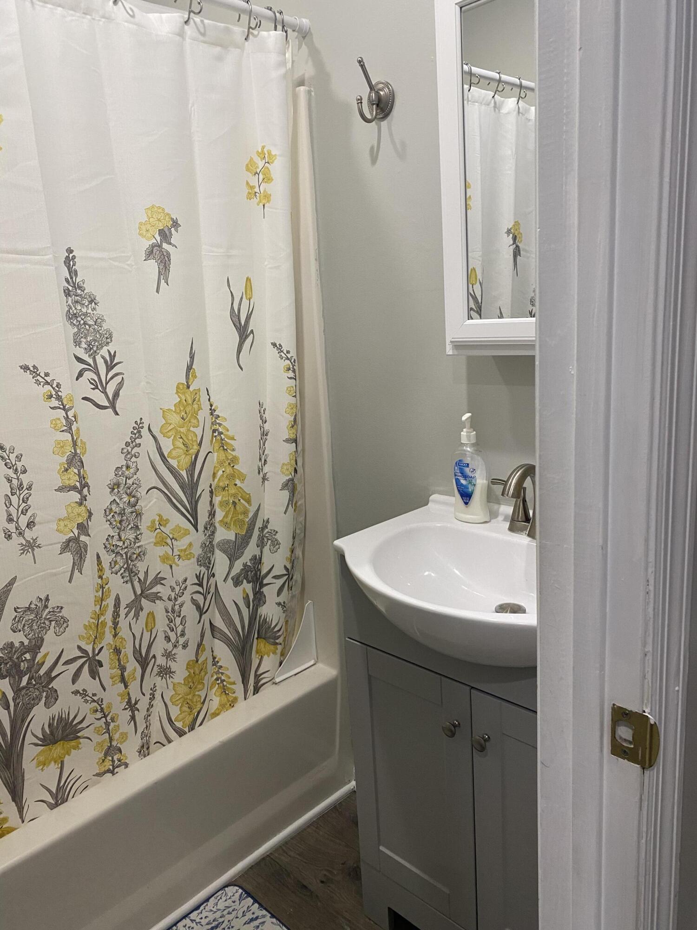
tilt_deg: -12.5
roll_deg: +3.6
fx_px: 698
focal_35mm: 26
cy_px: 465
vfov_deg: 67.3
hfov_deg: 53.1
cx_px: 348
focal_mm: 4.25
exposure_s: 1/60
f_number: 1.8
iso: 100
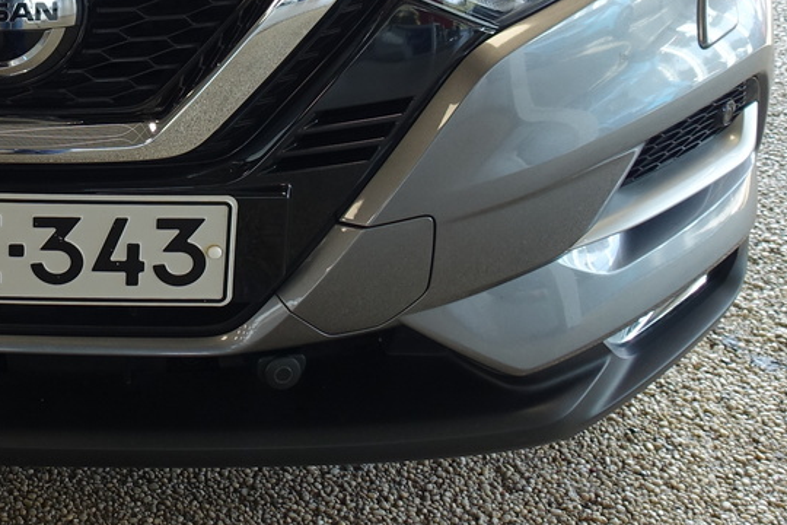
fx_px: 1574
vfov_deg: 17.7
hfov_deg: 26.1
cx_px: -64
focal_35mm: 72
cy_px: -156
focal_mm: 8.8
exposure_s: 1/60
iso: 125
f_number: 2.8
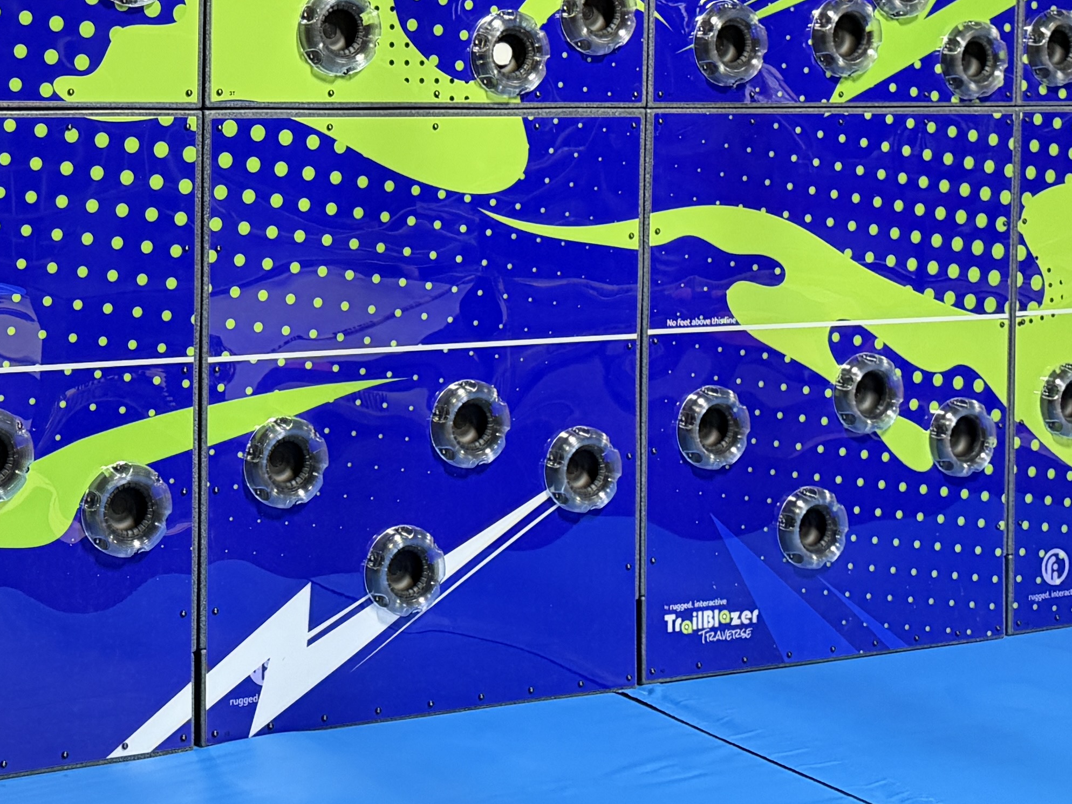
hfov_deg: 27.5
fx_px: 2137
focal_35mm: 69
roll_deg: -0.5
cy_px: 137
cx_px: 190
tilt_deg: -1.8
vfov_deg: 21.0
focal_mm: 6.76
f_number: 1.78
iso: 640
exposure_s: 1/60
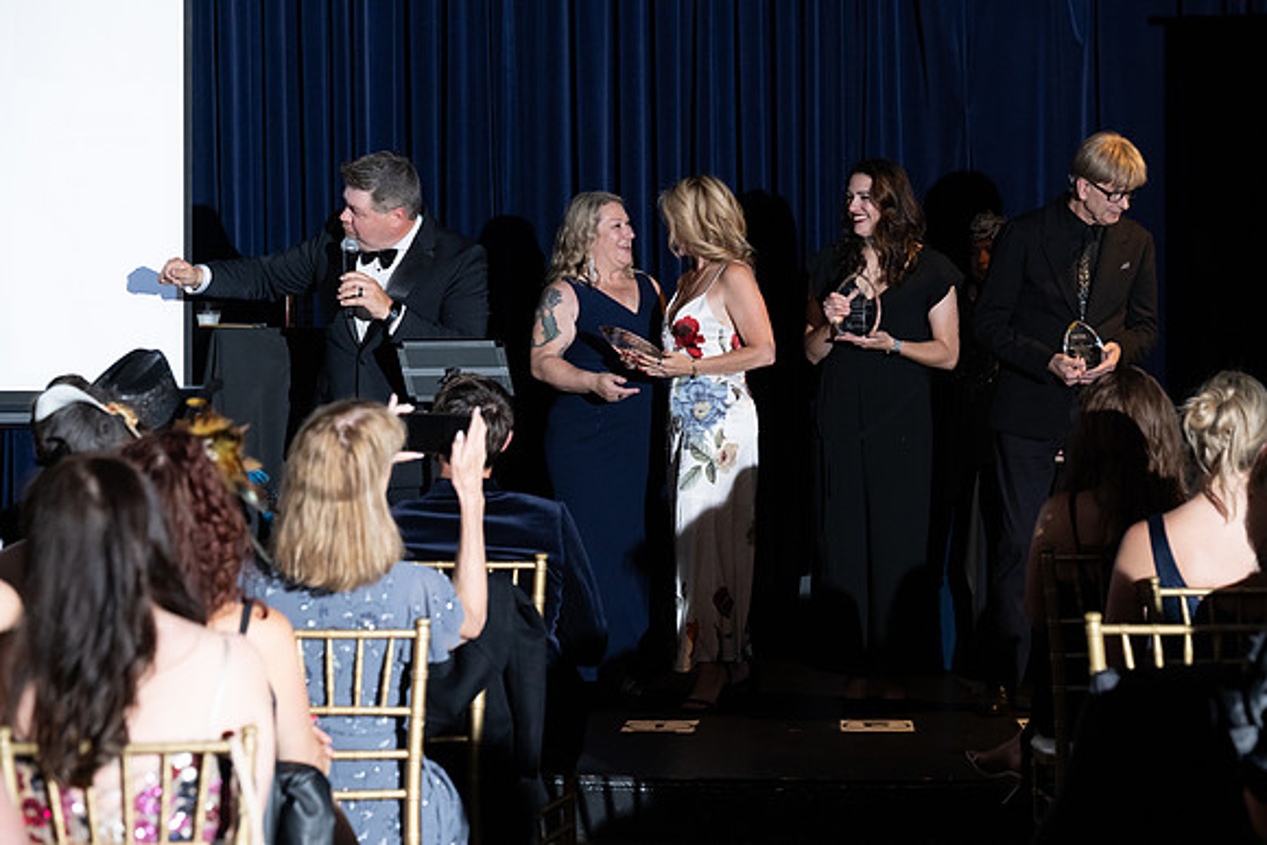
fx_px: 3626
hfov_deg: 19.8
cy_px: 422
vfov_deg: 13.3
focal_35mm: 103
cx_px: 634
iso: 2500
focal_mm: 103
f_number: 5
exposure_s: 1/200
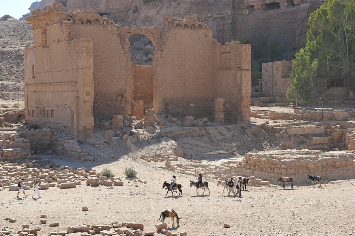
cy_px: 118
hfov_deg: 28.9
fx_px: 690
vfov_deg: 19.4
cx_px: 178
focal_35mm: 70
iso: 200
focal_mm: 70
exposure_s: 1/320
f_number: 9
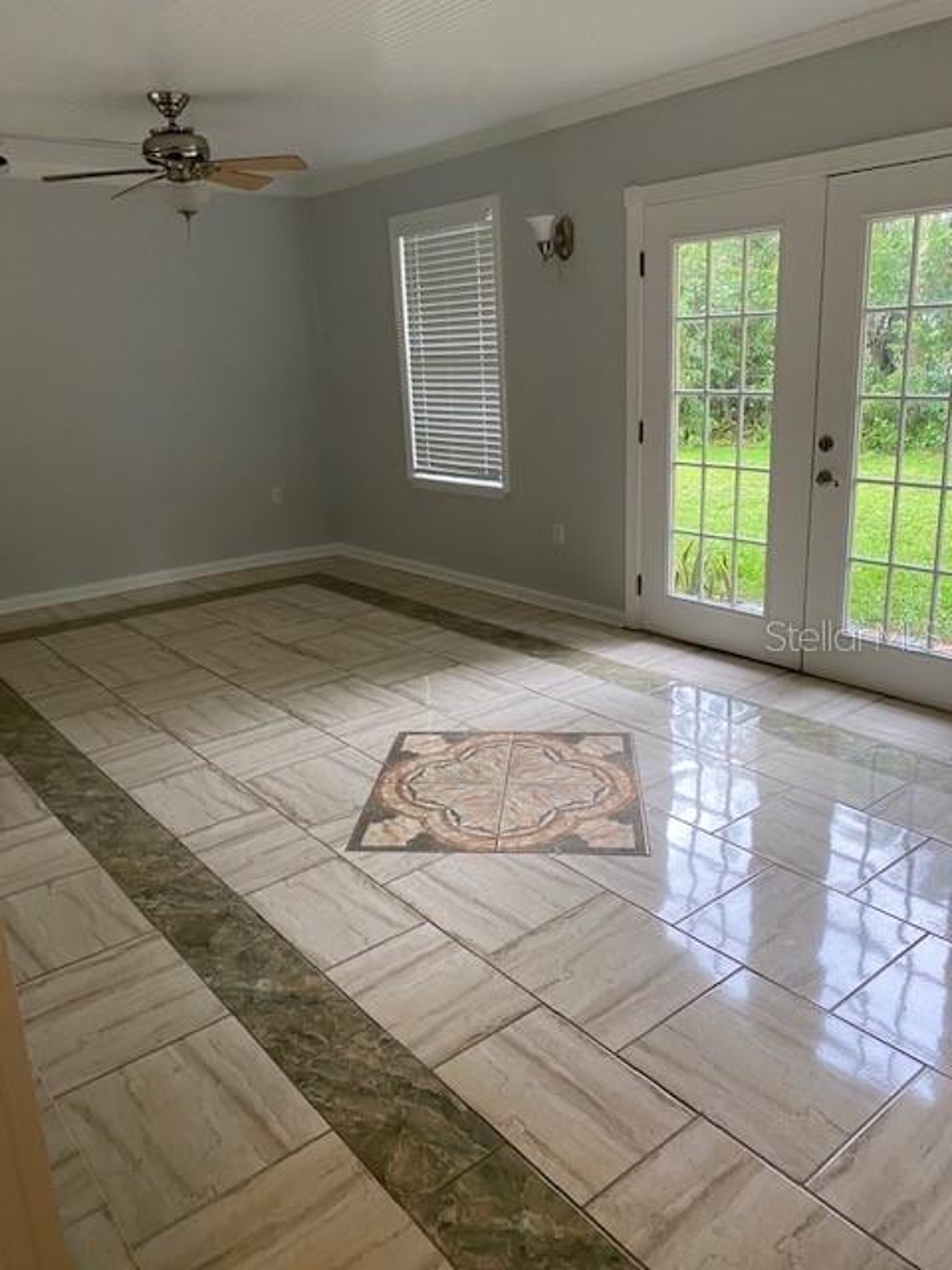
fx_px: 953
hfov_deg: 53.1
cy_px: 635
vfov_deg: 67.3
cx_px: 476
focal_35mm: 26
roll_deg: +3.1
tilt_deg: -15.0
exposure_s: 1/60
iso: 125
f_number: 1.8
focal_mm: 4.25
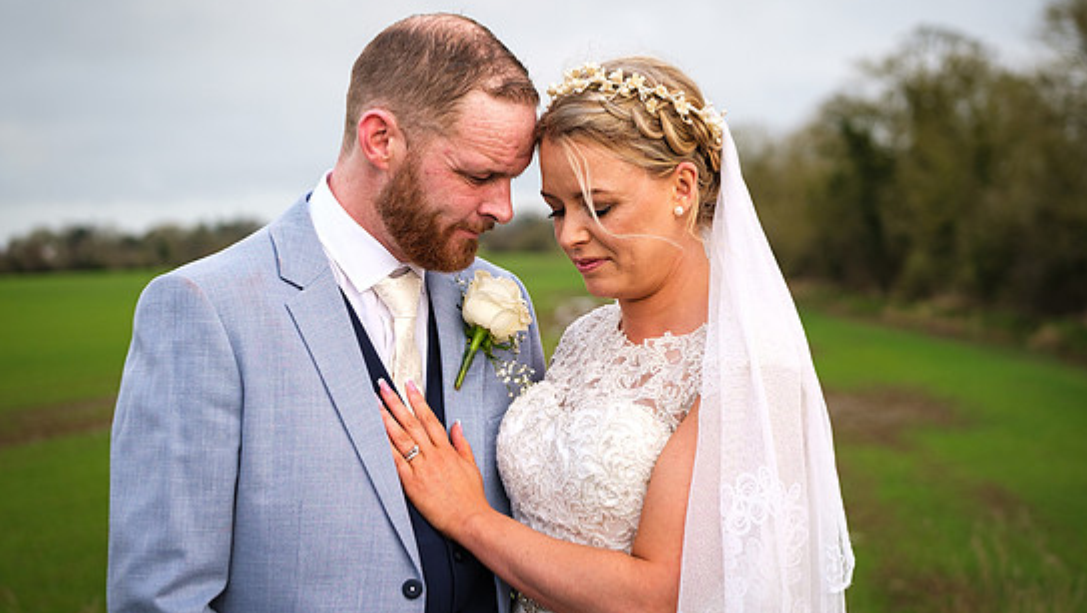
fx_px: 2768
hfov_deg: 22.2
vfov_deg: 12.6
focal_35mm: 96
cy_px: 253
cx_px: 618
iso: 160
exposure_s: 1/800
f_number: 2.8
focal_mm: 50
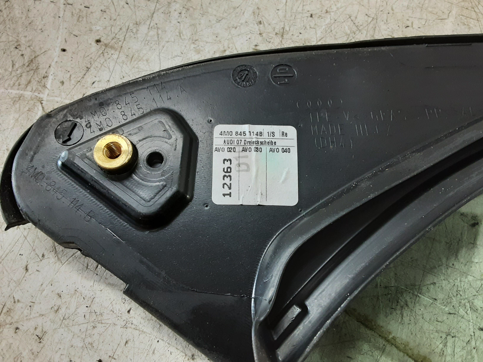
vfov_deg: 51.4
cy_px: 181
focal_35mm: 27
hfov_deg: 65.3
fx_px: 377
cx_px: 242
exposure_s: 1/50
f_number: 1.9
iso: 160
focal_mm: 2.91
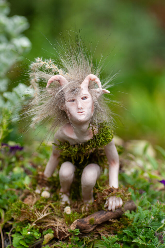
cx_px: 82
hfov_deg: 10.1
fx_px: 931
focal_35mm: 135
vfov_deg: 15.2
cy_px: 124
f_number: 5.6
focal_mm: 90
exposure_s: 1/1000
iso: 500
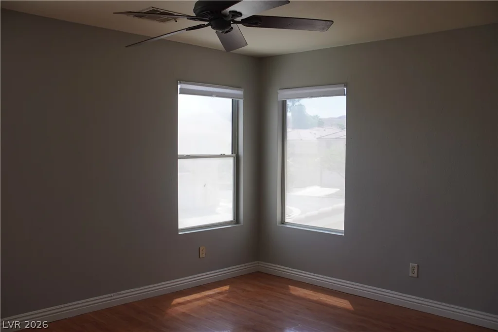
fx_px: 477
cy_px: 166
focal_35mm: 34
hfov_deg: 55.1
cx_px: 249
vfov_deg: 38.4
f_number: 4
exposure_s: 1/160
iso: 160
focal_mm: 23
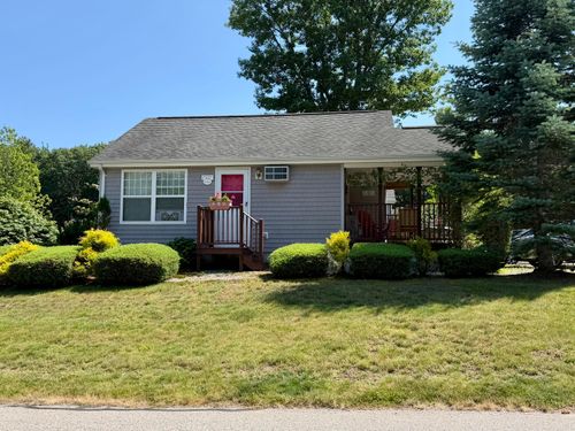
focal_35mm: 24
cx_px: 288
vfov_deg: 56.8
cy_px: 216
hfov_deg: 71.6
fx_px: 399
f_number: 1.78
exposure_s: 1/3279
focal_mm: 6.76
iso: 80
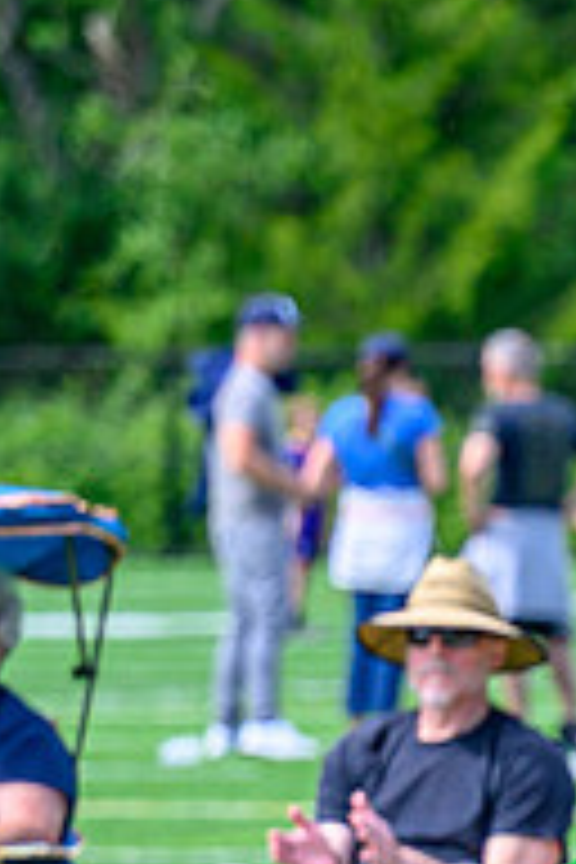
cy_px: 867
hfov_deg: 2.3
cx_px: 1227
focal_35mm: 590
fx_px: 14159
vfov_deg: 3.5
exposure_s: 1/2000
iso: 280
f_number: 3.5
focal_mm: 125
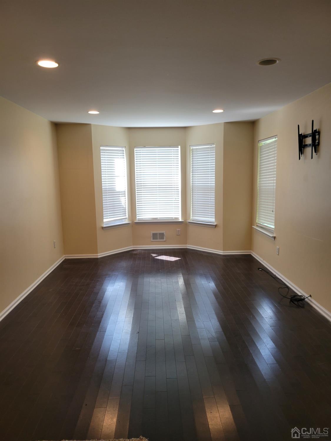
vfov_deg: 67.3
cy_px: 220
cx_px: 166
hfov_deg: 53.1
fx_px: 331
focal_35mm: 26
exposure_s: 1/120
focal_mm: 5.4
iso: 125
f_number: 1.8
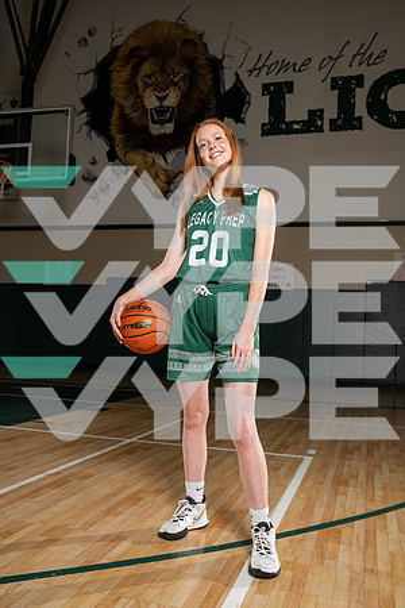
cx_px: 202
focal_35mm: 33
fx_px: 557
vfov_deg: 57.2
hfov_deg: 40.0
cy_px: 304
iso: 320
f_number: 7.1
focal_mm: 33
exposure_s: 1/250
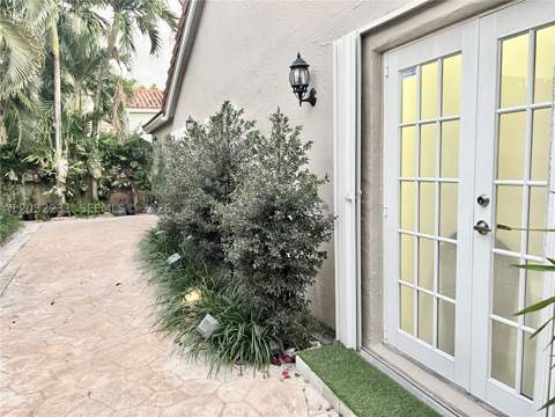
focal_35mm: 26
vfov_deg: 53.1
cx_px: 278
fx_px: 417
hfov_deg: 67.3
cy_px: 208
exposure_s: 1/39
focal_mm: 5.7
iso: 640
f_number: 1.5
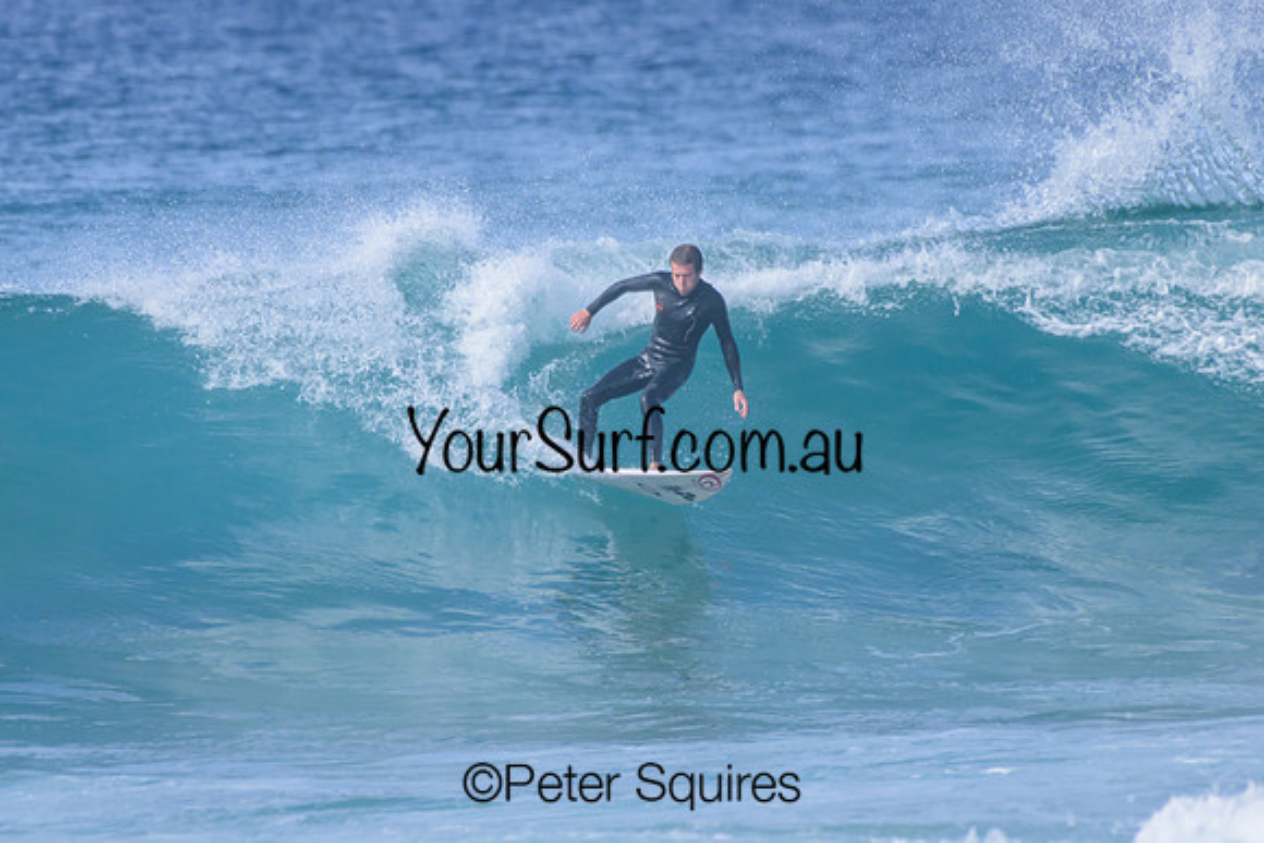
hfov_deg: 2.1
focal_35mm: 1000
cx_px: 632
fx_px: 35118
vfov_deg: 1.4
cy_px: 422
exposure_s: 1/2000
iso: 1400
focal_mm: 1000
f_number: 11
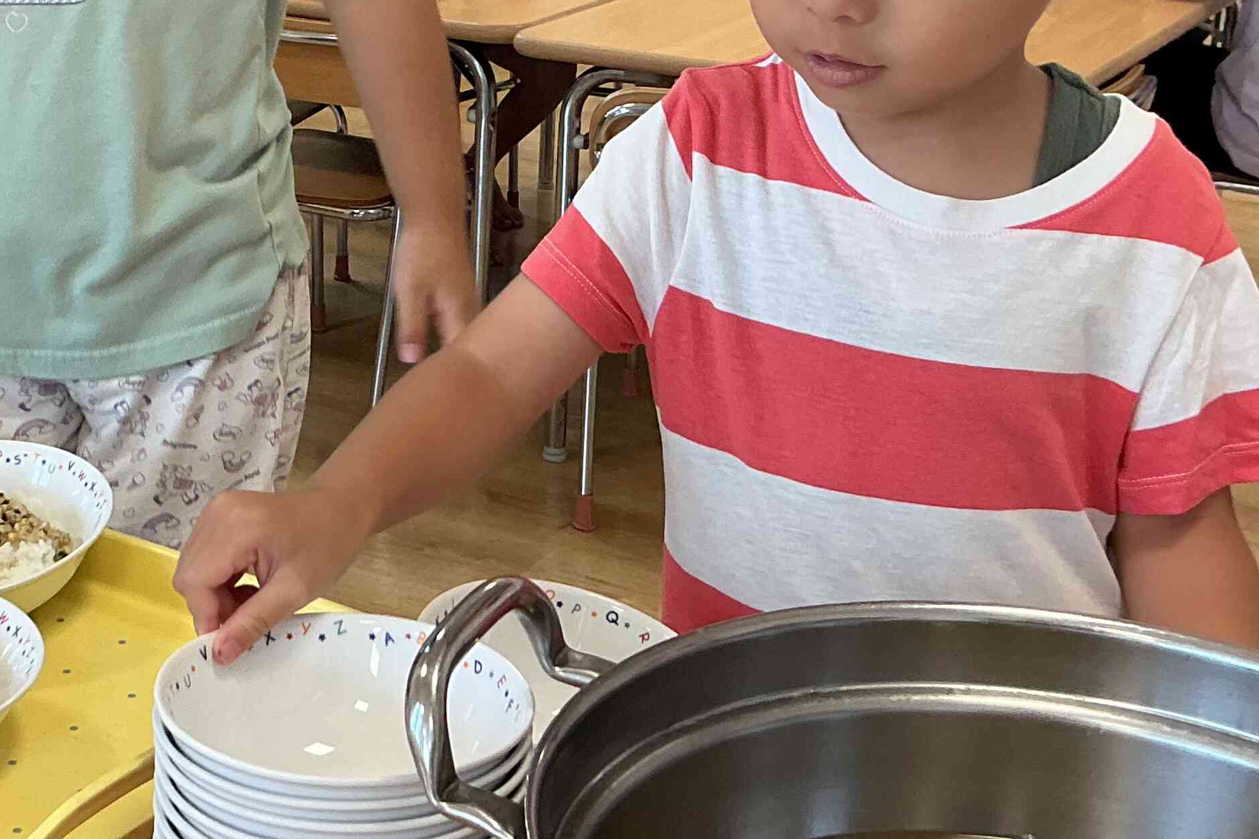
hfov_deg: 30.5
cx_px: 332
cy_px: 279
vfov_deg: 20.8
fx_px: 2273
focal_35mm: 65
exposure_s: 1/120
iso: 40
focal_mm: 3
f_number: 1.8
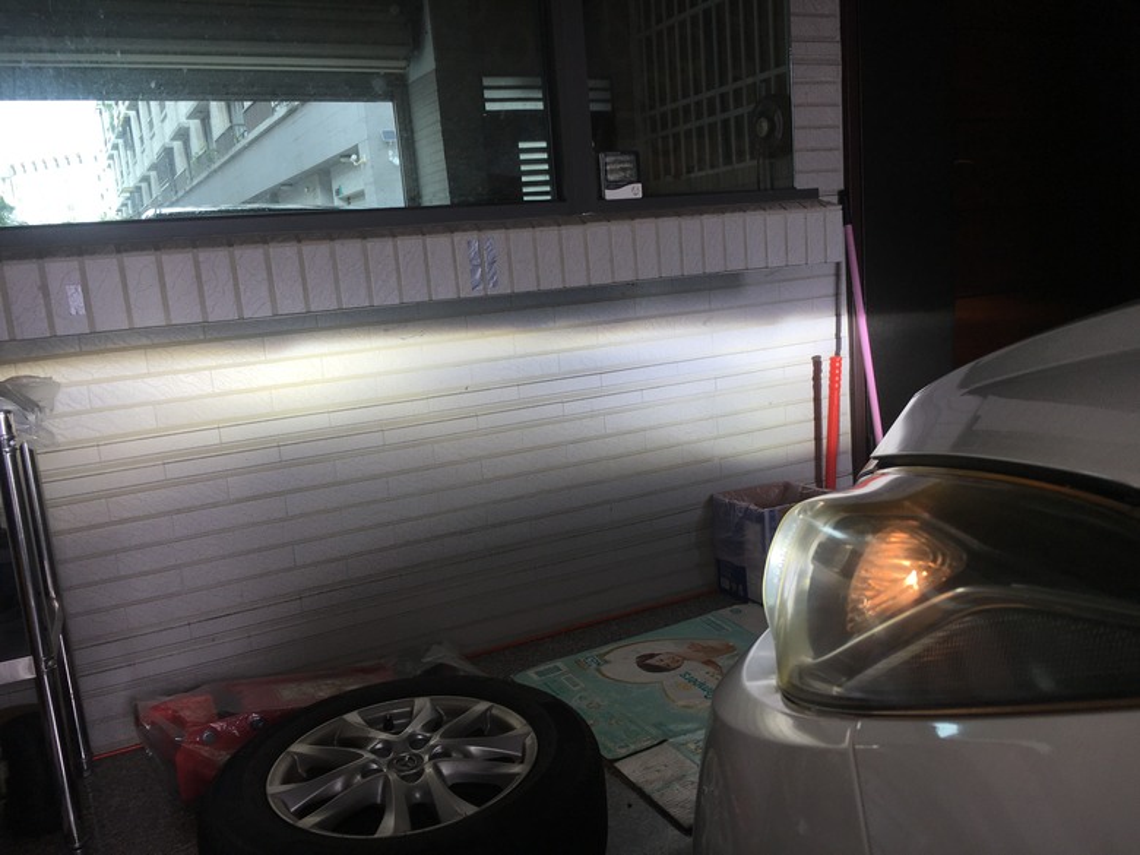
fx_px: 955
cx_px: 570
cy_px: 428
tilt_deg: -8.7
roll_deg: +4.8
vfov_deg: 48.2
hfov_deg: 61.7
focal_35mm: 29
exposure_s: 1/60
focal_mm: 4.15
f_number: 2.2
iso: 25
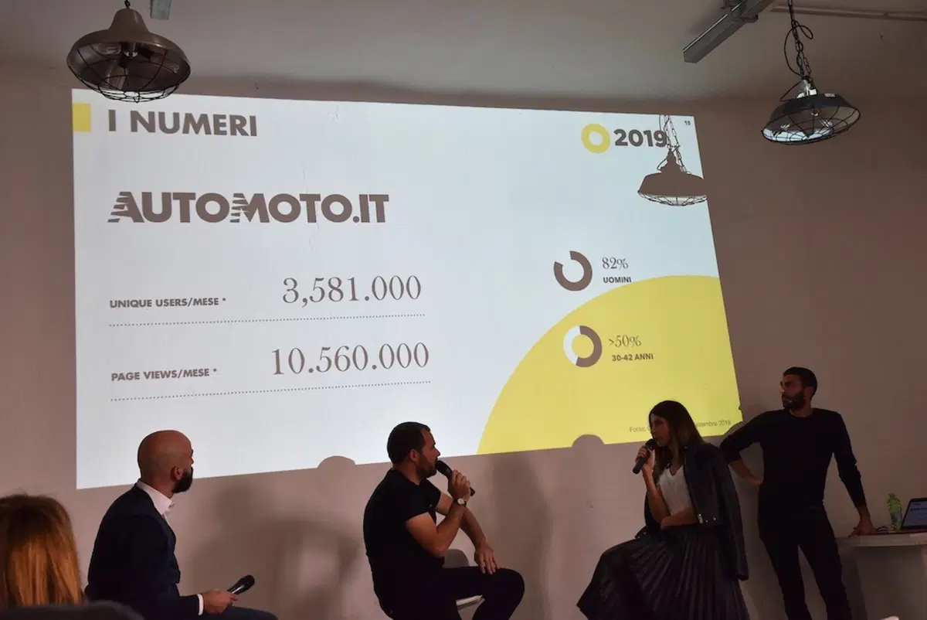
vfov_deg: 33.1
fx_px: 1044
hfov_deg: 47.9
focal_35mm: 40
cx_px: 464
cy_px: 310
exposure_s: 1/100
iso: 560
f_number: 5.6
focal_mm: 27
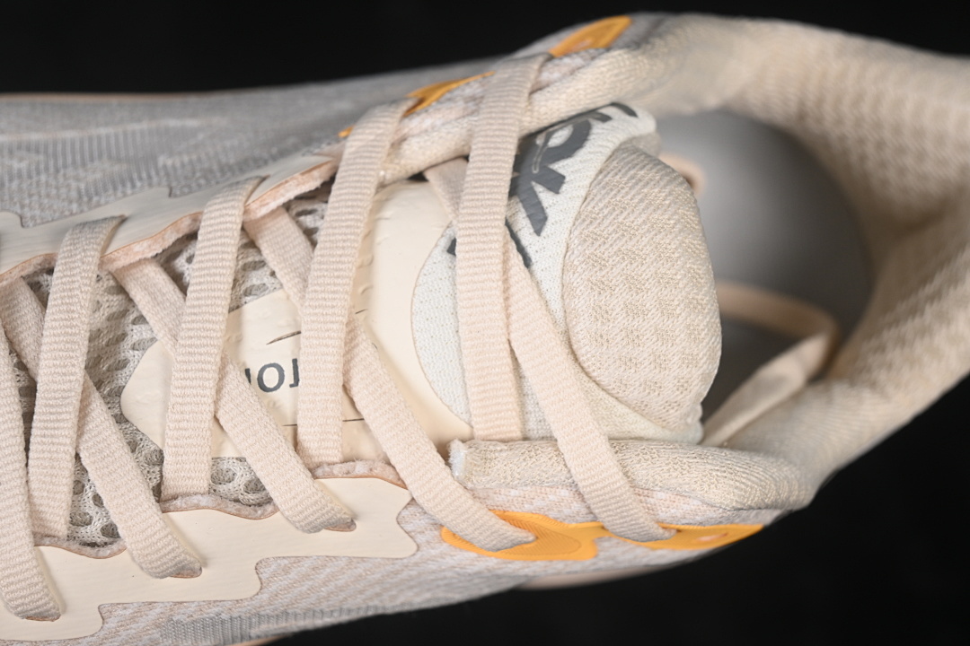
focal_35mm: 75
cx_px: 485
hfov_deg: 27.0
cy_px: 323
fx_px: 2021
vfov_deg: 18.2
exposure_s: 1/80
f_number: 7.1
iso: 160
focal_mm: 50
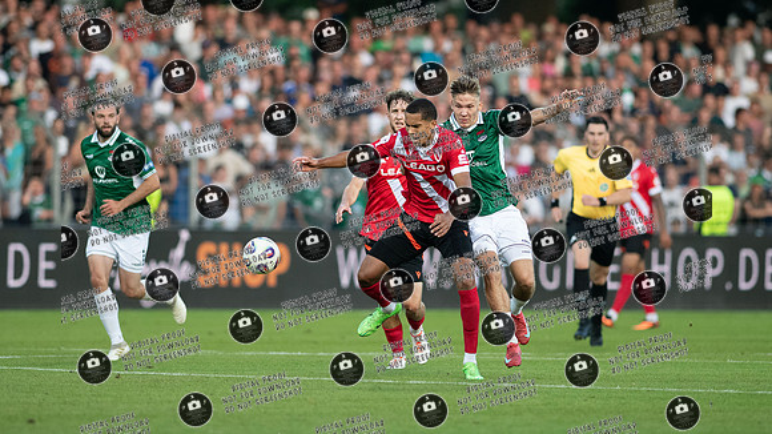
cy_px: 177
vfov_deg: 2.6
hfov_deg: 4.6
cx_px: 378
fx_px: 9682
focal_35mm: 473
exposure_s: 1/1600
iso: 1800
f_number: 3.2
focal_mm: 300
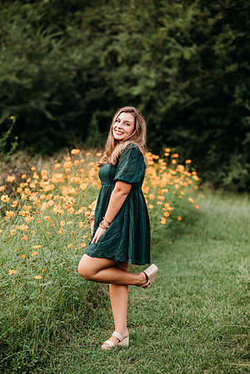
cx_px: 125
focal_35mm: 85
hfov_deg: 16.1
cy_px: 187
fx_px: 885
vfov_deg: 23.9
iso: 100
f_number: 2.2
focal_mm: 85
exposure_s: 1/800
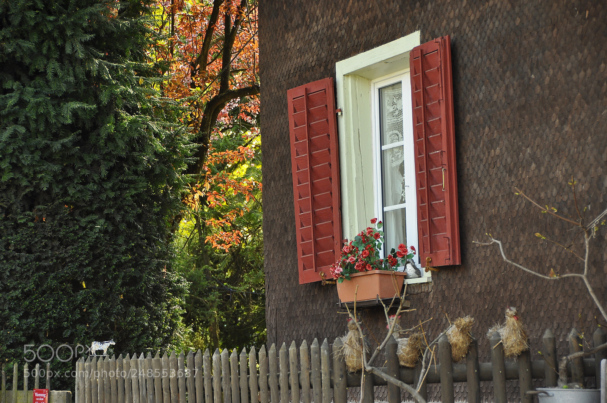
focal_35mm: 112
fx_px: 1895
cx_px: 304
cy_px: 202
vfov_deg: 12.1
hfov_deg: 18.2
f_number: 5
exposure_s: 1/125
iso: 250
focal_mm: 75
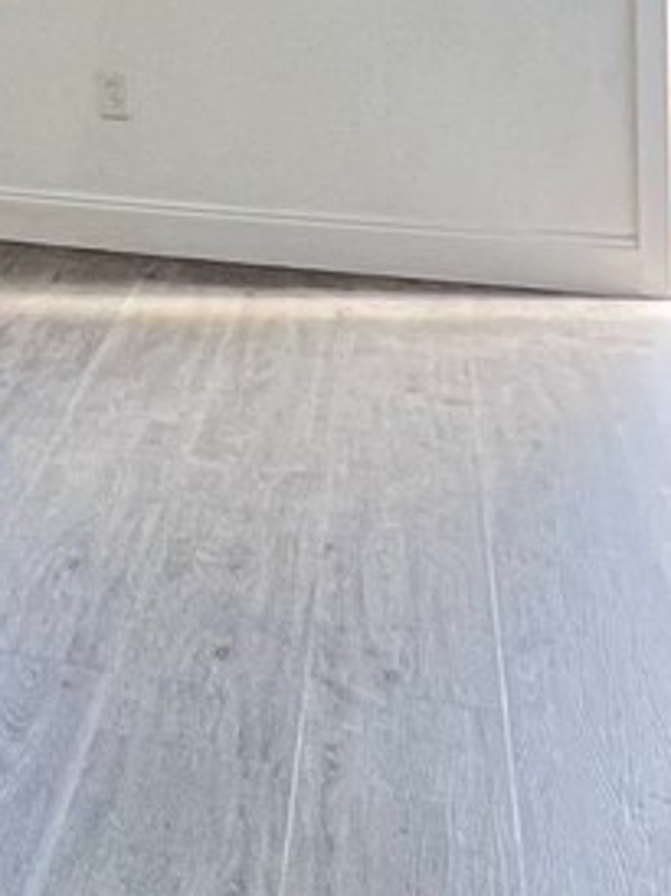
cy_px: -242
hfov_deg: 15.0
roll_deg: +0.5
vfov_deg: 23.1
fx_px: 1967
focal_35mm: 76
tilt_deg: +0.8
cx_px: -740
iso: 100
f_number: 1.8
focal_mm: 1.57
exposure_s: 1/120
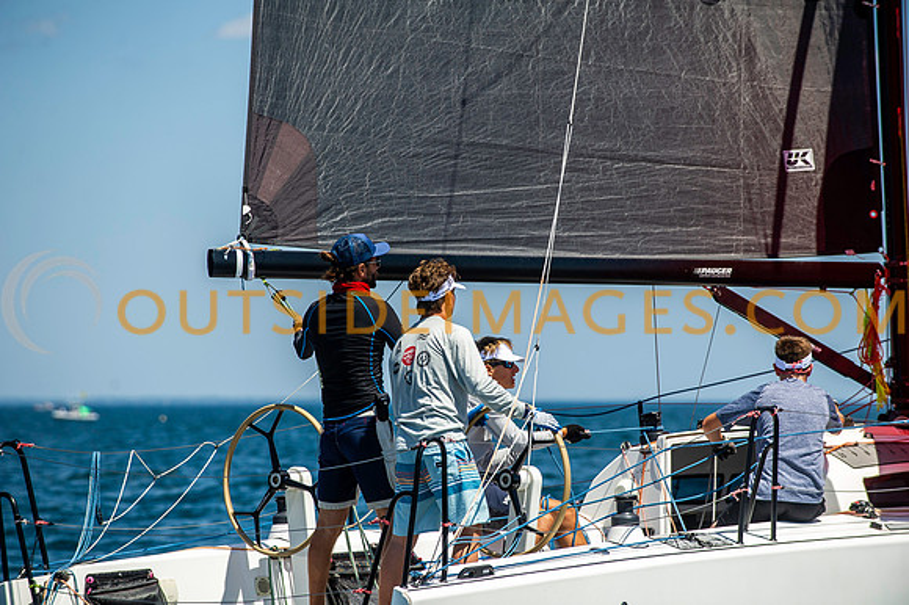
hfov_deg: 11.1
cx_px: 454
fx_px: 4668
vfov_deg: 7.4
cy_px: 302
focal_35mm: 185
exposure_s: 1/2000
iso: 320
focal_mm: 185
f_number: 5
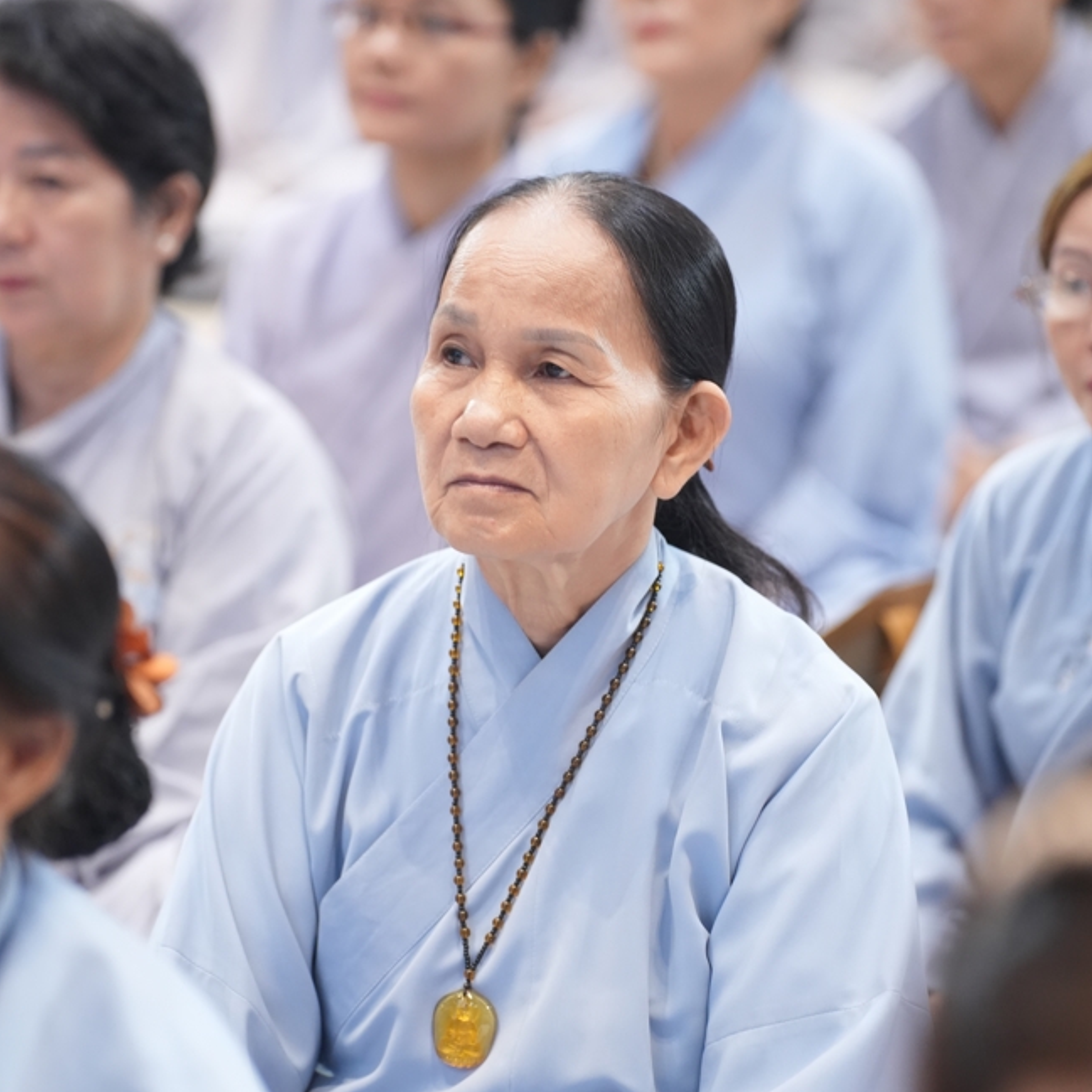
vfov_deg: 10.6
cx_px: 546
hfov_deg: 10.6
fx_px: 5889
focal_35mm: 165
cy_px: 587
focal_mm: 129
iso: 3200
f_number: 2.8
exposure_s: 1/160
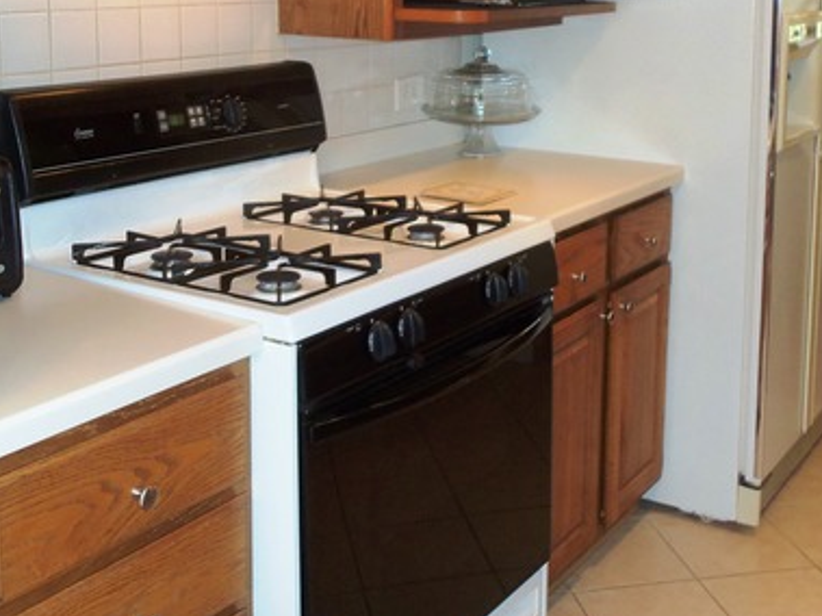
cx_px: 414
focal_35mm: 49
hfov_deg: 38.9
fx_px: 1163
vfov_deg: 29.0
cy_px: 128
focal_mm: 5.2
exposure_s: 1/30
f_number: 3.4
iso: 100
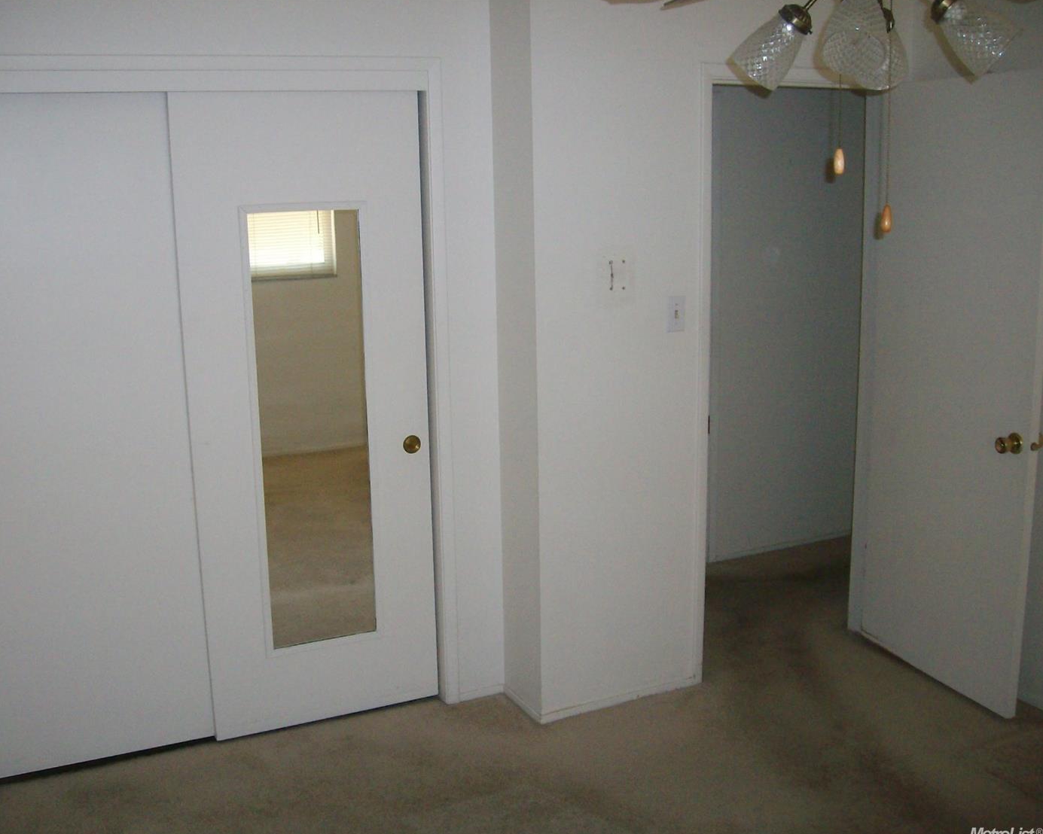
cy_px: 419
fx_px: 1142
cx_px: 480
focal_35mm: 37
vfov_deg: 40.1
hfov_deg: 49.0
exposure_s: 1/40
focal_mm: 5.8
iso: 200
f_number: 2.8
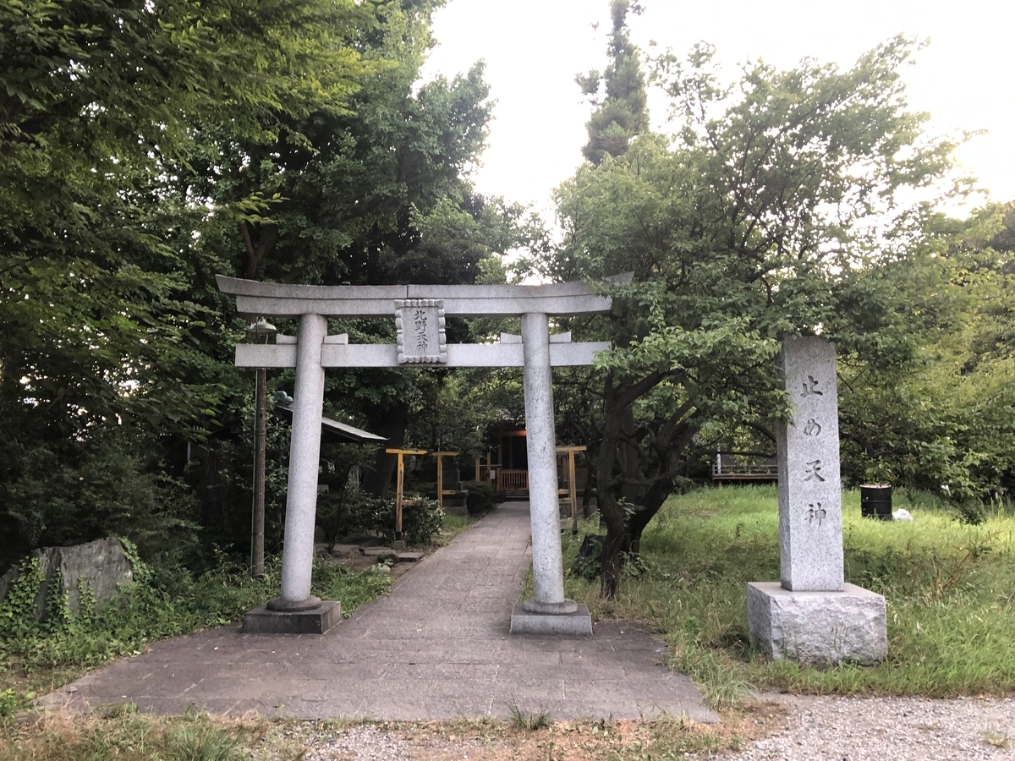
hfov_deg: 63.4
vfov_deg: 49.7
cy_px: 380
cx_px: 508
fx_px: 821
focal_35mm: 28
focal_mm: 4
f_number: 1.8
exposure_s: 1/30
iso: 32
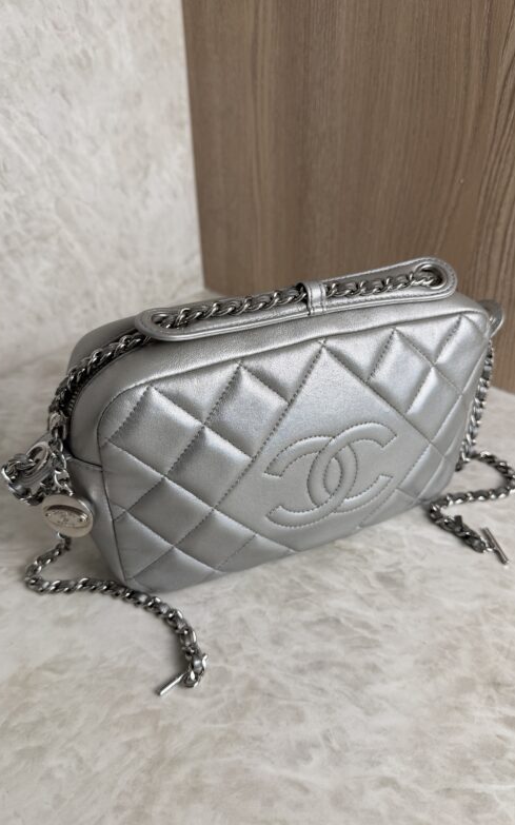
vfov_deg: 70.4
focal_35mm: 26
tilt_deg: -35.0
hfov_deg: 47.5
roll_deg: +1.1
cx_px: 274
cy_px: 420
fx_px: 584
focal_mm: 6.76
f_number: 1.78
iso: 80
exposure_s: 1/120
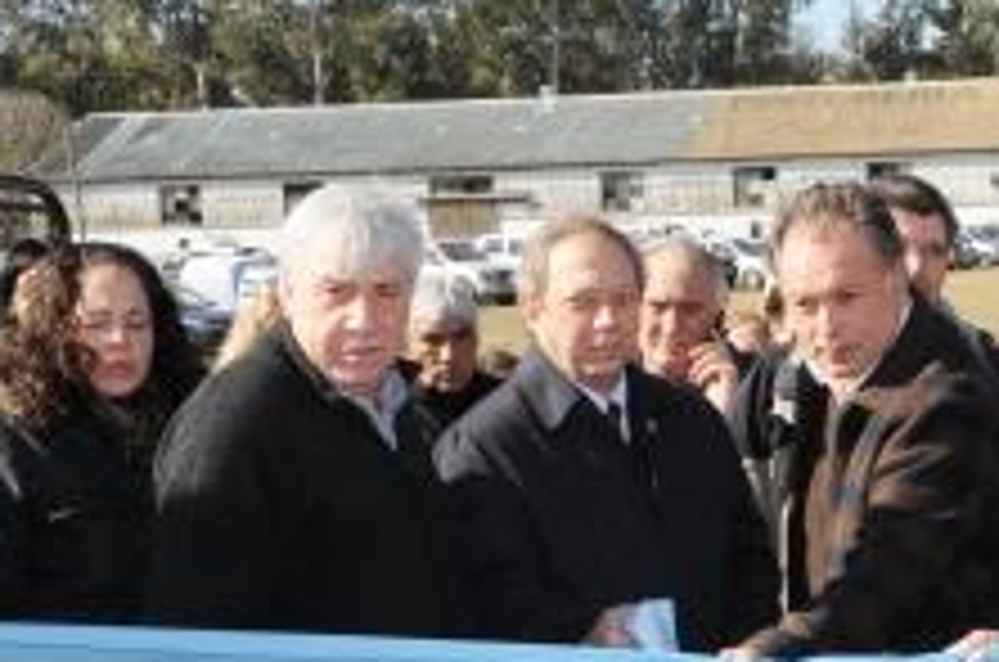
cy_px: 653
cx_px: 882
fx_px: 2603
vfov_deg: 14.3
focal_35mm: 94
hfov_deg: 21.3
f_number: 16
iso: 640
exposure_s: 1/250
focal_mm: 31
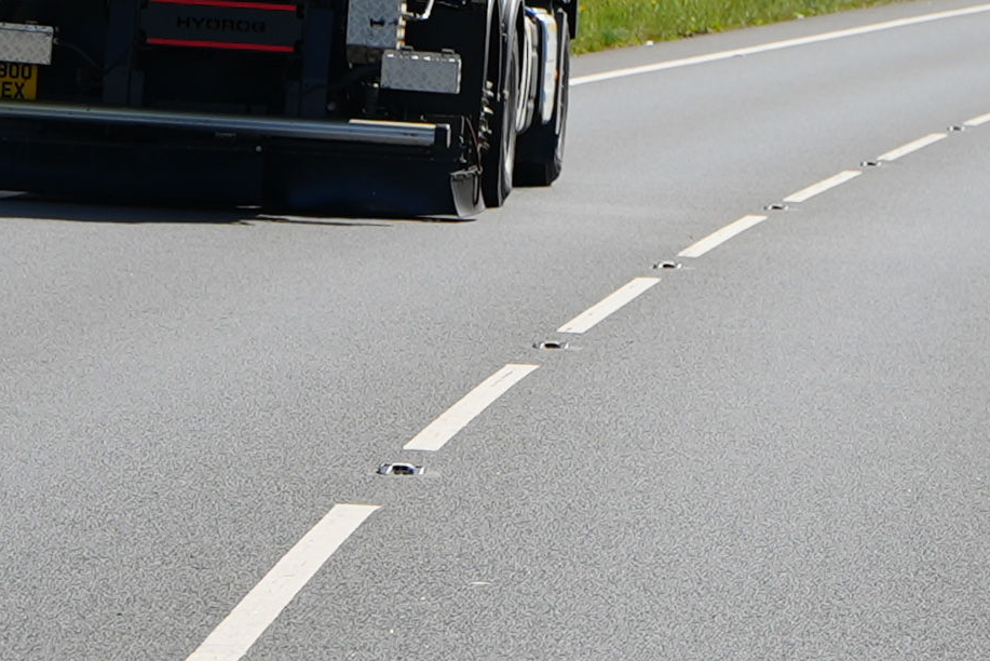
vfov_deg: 4.2
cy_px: -221
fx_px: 9050
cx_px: 436
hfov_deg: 6.3
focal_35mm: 329
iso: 80
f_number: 5
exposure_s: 1/640
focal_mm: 73
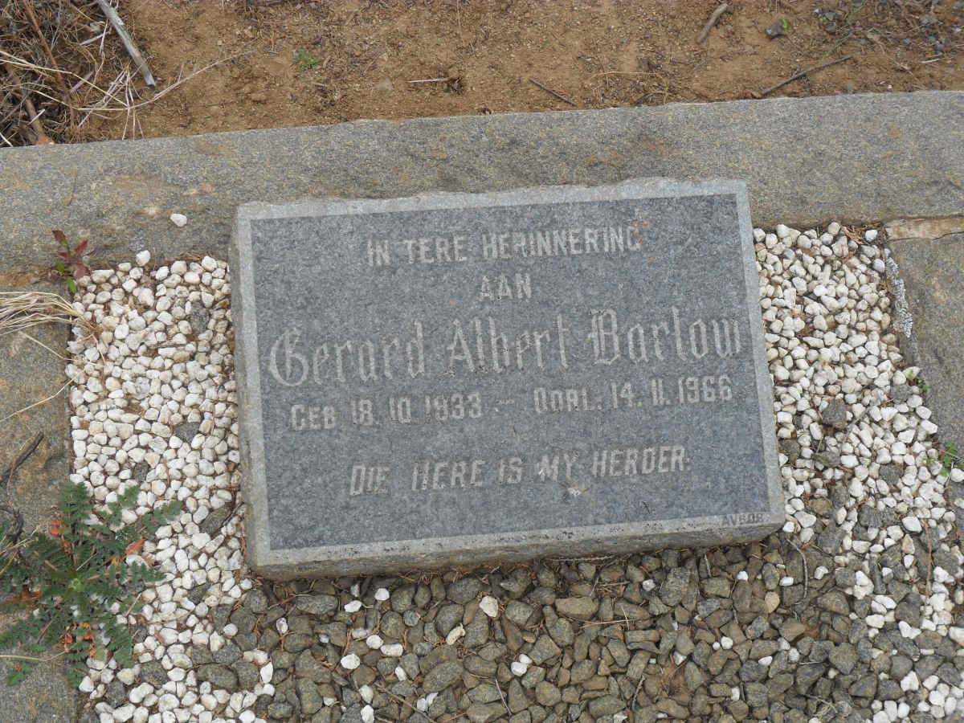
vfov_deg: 28.0
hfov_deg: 36.8
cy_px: 362
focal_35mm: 52
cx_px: 482
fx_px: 1448
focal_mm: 9.3
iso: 100
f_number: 5
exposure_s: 1/180
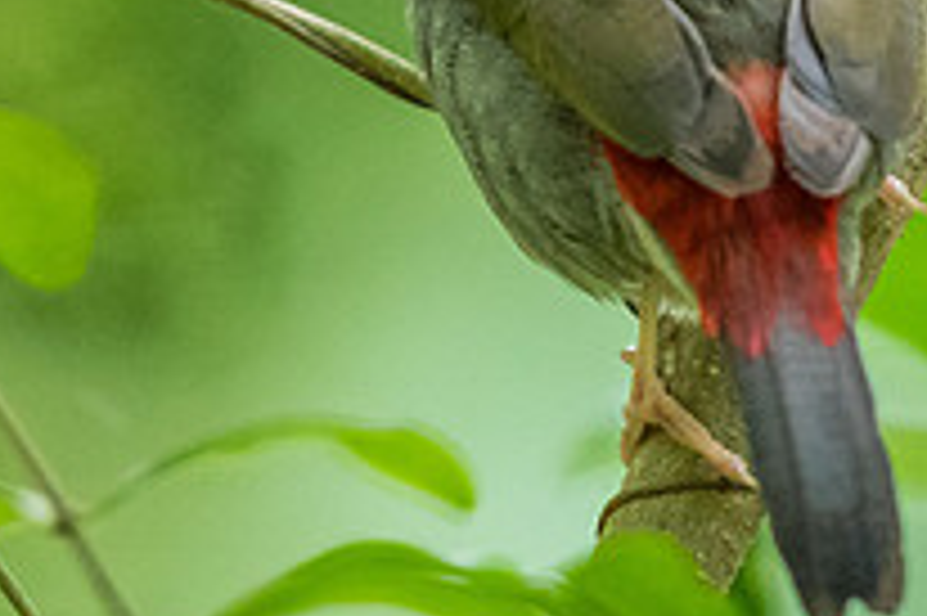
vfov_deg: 0.6
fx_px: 59742
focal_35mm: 2322
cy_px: -461
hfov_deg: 0.9
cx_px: 431
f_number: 5.6
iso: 2000
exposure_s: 1/100
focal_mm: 500
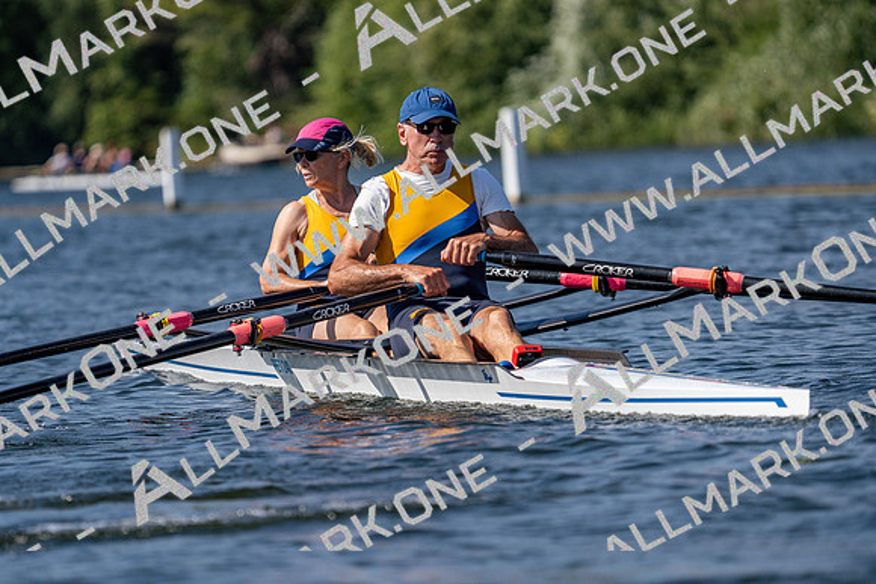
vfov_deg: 3.7
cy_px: 292
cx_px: 438
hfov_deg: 5.6
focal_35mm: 368
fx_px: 8956
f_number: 6.3
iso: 200
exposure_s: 1/2000
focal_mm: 368
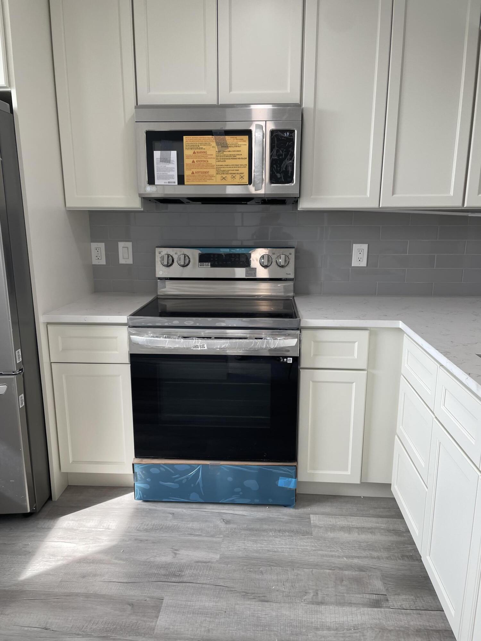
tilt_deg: -11.7
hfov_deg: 53.1
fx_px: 482
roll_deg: -1.8
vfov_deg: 67.3
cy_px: 320
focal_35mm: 26
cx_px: 240
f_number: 1.6
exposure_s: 1/122
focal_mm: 4.2
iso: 32
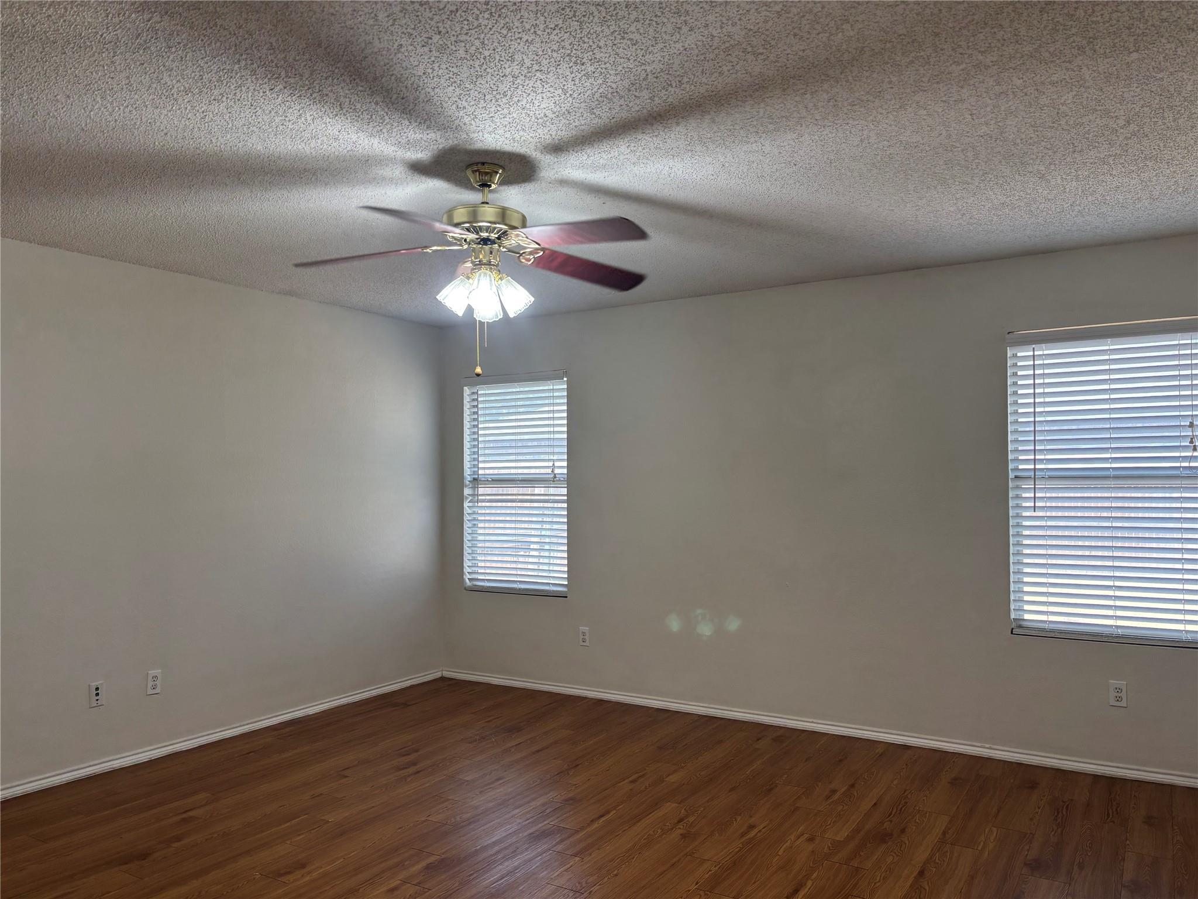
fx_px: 900
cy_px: 450
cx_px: 599
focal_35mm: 26
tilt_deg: +0.4
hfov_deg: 67.3
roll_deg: -0.1
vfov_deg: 53.1
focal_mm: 5.96
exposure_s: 1/60
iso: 100
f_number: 1.6
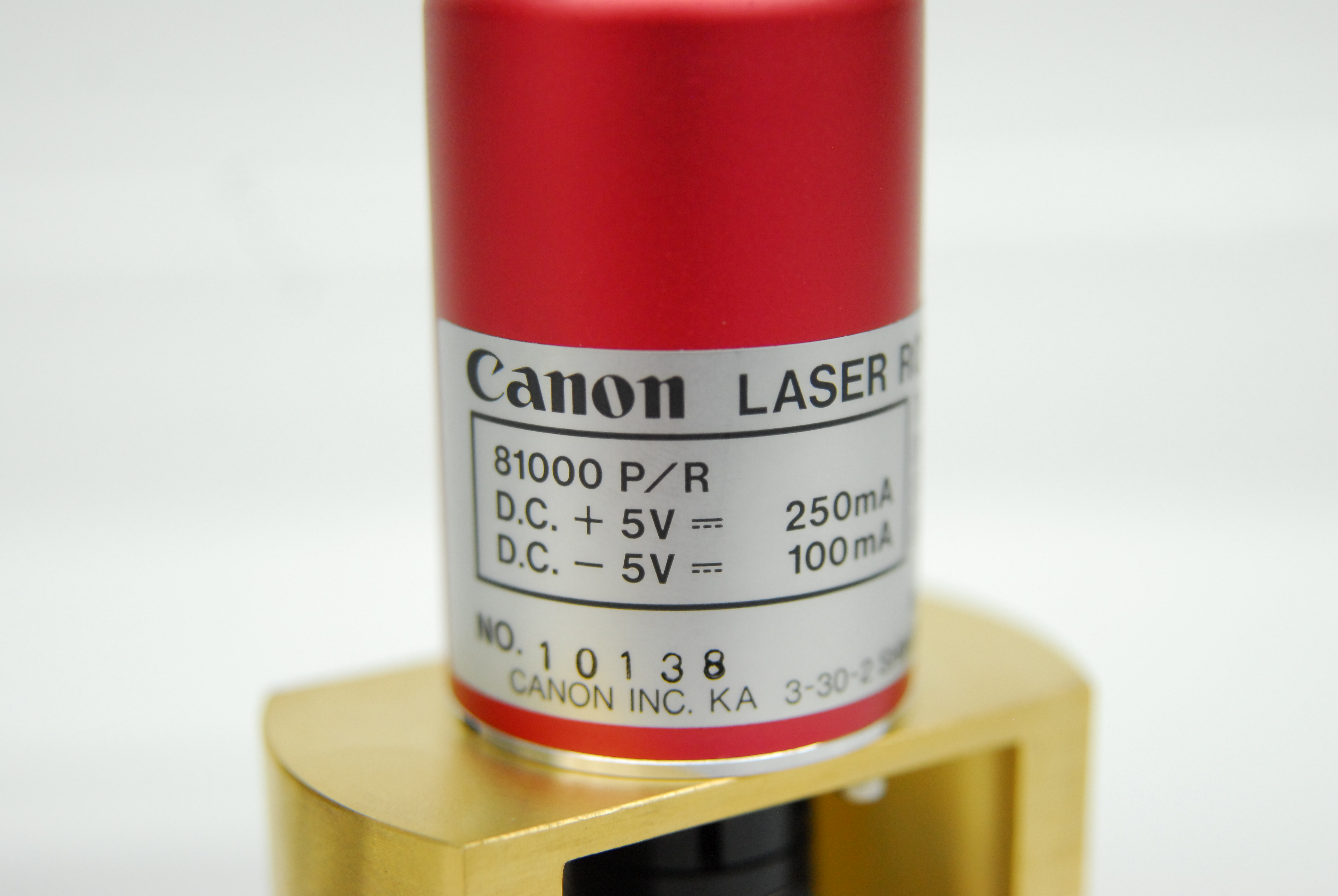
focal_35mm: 68
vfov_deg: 20.2
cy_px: 448
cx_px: 669
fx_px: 2512
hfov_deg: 29.8
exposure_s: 1/160
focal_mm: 45
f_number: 3.5
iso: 800
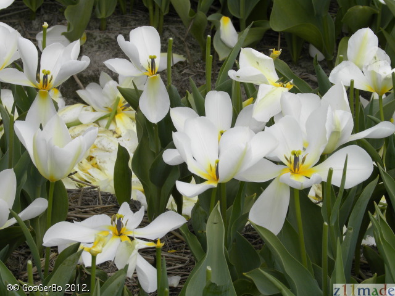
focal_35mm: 184
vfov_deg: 8.1
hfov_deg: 10.7
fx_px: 2100
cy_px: 148
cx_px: 198
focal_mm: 32.7
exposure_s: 1/287
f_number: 5.6
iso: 64
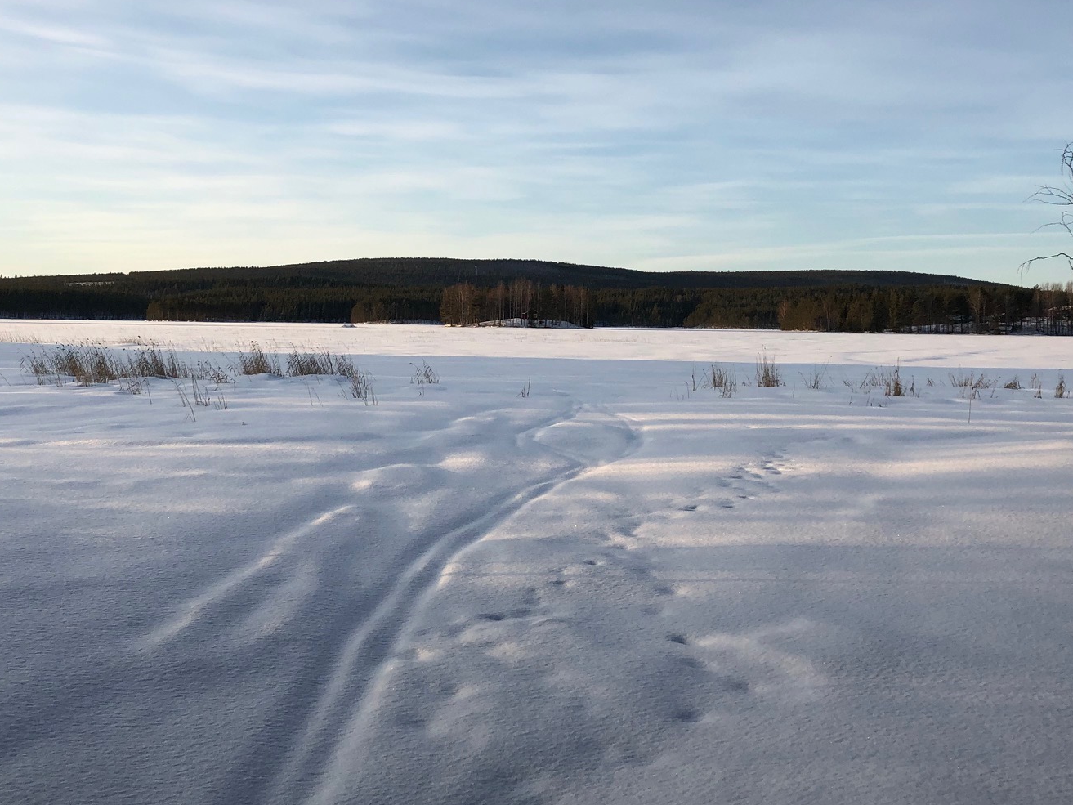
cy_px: 306
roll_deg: -0.4
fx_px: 1333
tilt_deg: +1.2
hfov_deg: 43.6
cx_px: 435
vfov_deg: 33.4
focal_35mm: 43
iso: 20
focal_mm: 3.99
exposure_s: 1/1200
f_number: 1.8
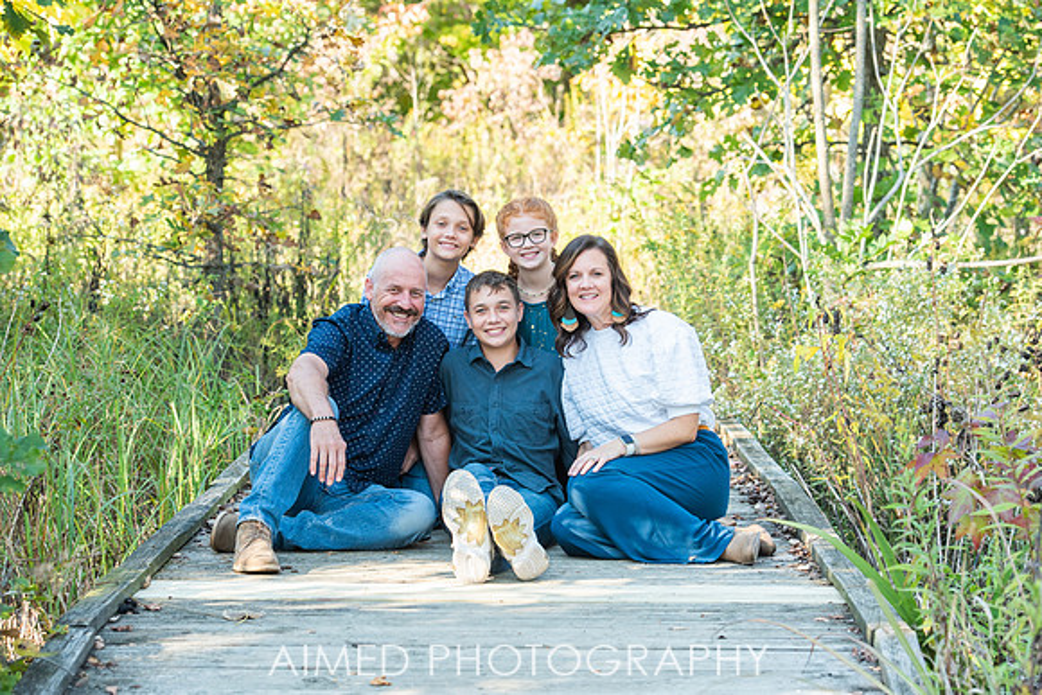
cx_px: 532
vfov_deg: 13.2
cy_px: 347
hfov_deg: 19.7
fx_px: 3006
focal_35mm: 104
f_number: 5.6
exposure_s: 1/320
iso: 640
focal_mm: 100
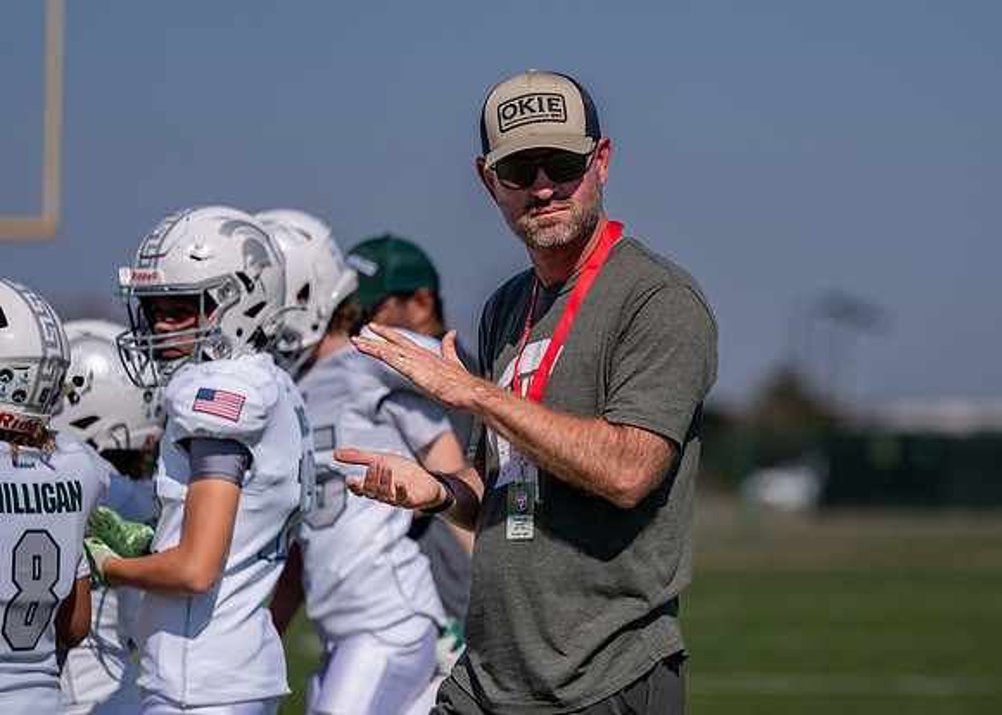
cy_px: 376
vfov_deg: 7.6
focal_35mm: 190
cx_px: 636
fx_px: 5406
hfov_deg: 10.6
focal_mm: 153
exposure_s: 1/5000
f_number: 2.8
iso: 100
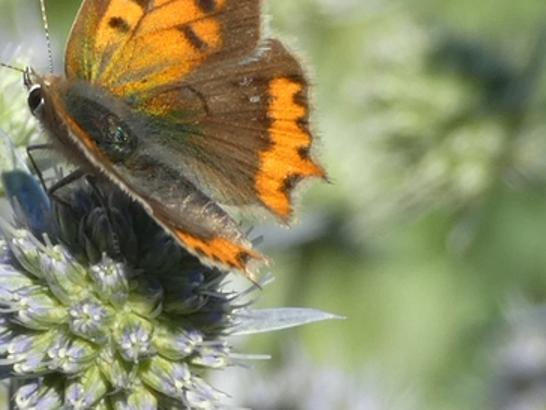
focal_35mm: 232
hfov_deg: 8.5
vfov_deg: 6.4
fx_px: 3659
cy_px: 141
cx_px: 164
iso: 80
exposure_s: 1/125
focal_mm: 23.7
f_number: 5.2
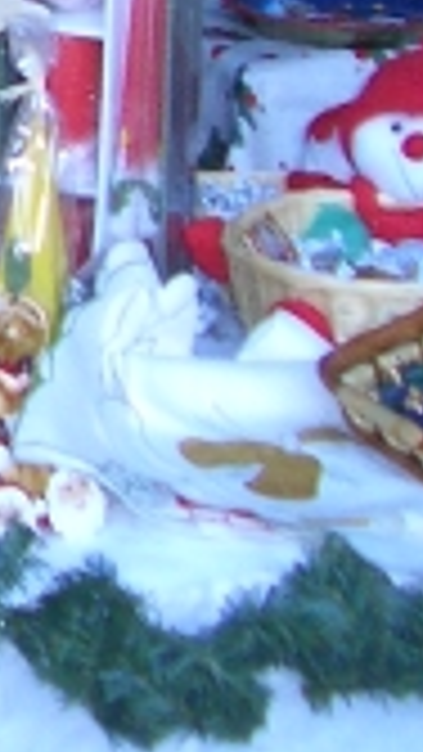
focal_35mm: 146
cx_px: -670
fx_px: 2910
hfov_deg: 7.6
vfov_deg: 14.1
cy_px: -230
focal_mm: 5.8
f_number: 2.6
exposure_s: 1/400
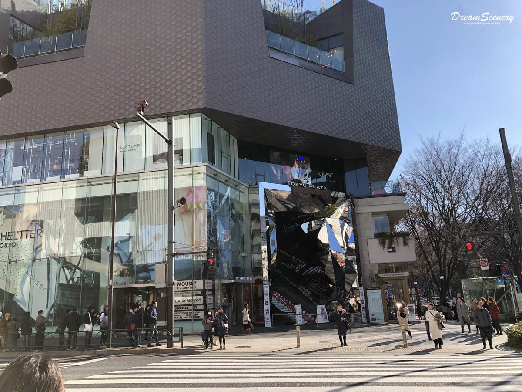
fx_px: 422
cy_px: 196
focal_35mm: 28
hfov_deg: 63.4
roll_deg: +2.4
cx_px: 261
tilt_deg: +12.2
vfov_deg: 49.7
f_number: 1.8
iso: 20
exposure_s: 1/960
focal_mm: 3.99
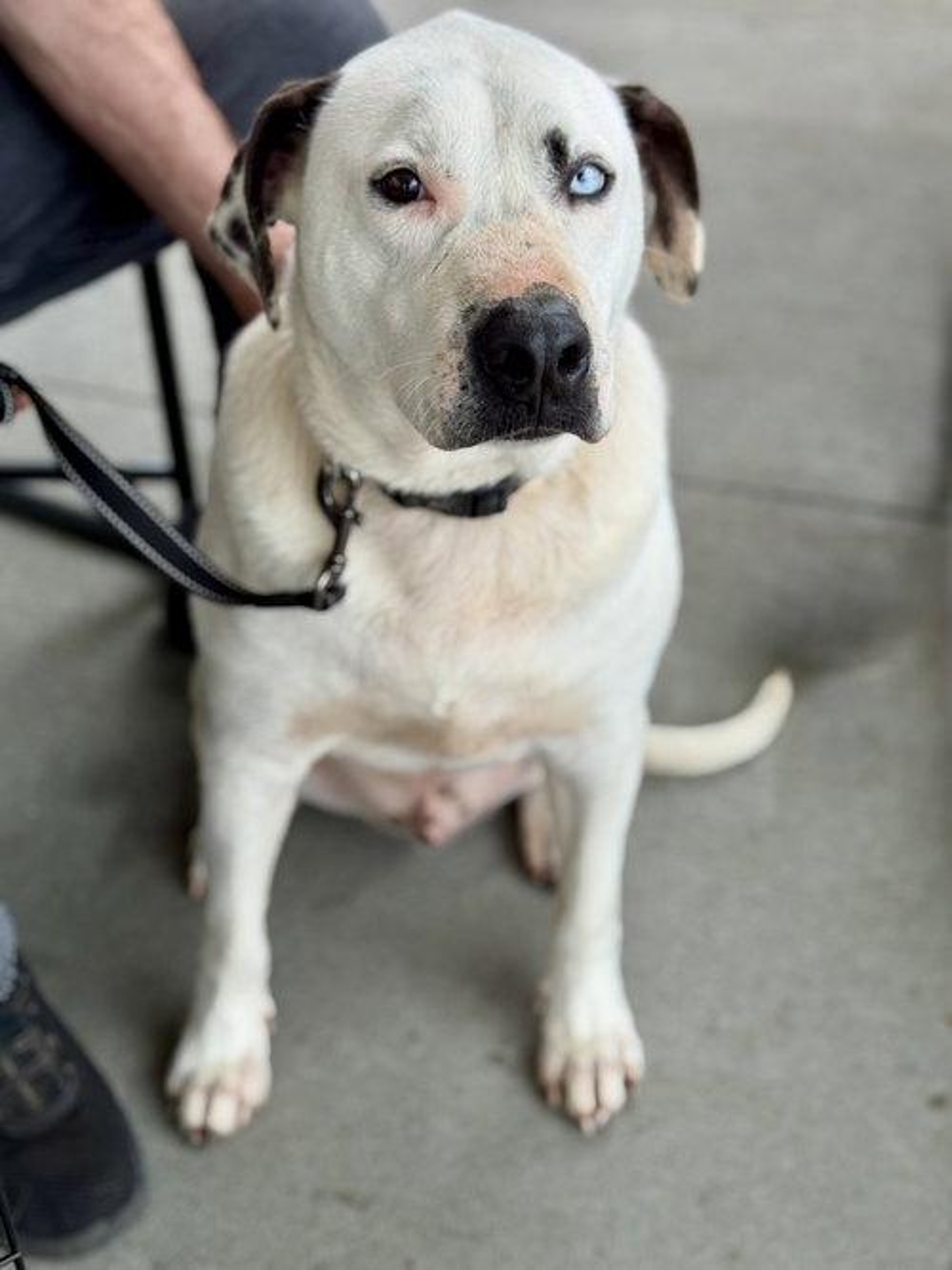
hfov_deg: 30.3
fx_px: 1761
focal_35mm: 48
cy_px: 635
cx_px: 476
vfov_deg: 39.7
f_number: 1.78
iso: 64
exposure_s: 1/1263
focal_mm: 6.76
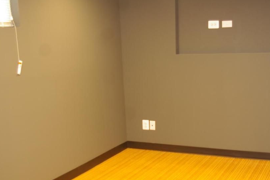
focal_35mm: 53
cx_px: 158
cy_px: 119
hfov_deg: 37.4
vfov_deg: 25.4
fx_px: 398
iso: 200
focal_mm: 20
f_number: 4
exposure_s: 1/6
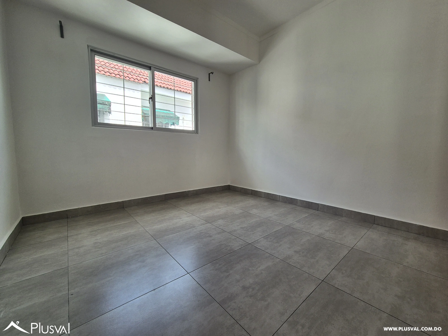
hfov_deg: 106.2
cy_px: 168
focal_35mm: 13
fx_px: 168
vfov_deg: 89.9
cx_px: 224
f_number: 2.2
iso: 50
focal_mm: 2.2
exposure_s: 1/159
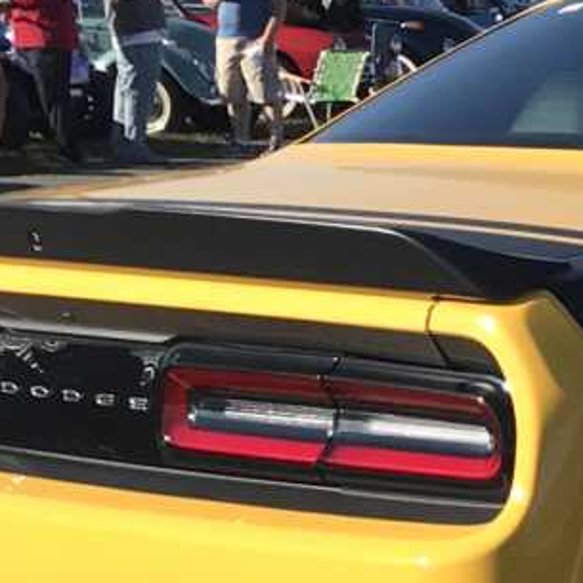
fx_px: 2972
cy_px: 724
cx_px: 1556
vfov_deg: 11.0
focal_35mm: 156
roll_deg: -1.2
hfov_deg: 9.5
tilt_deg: -13.8
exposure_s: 1/1842
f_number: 1.8
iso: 20
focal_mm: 3.99
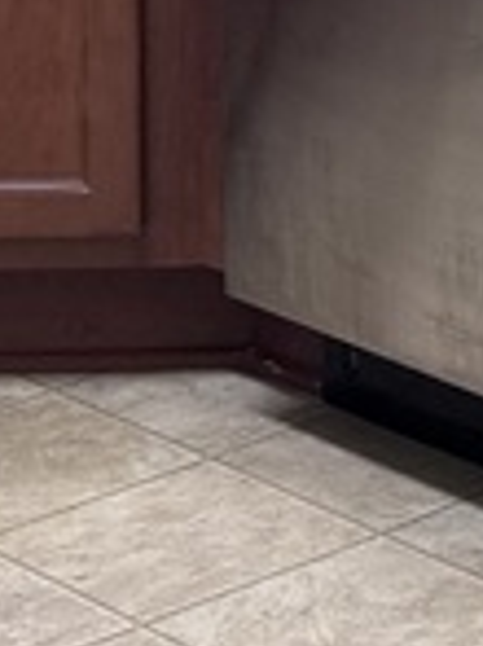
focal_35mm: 235
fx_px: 4378
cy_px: -831
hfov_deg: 6.1
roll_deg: +0.3
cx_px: 962
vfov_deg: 7.9
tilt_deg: -5.8
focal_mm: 6.76
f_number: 1.78
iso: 200
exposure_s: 1/60
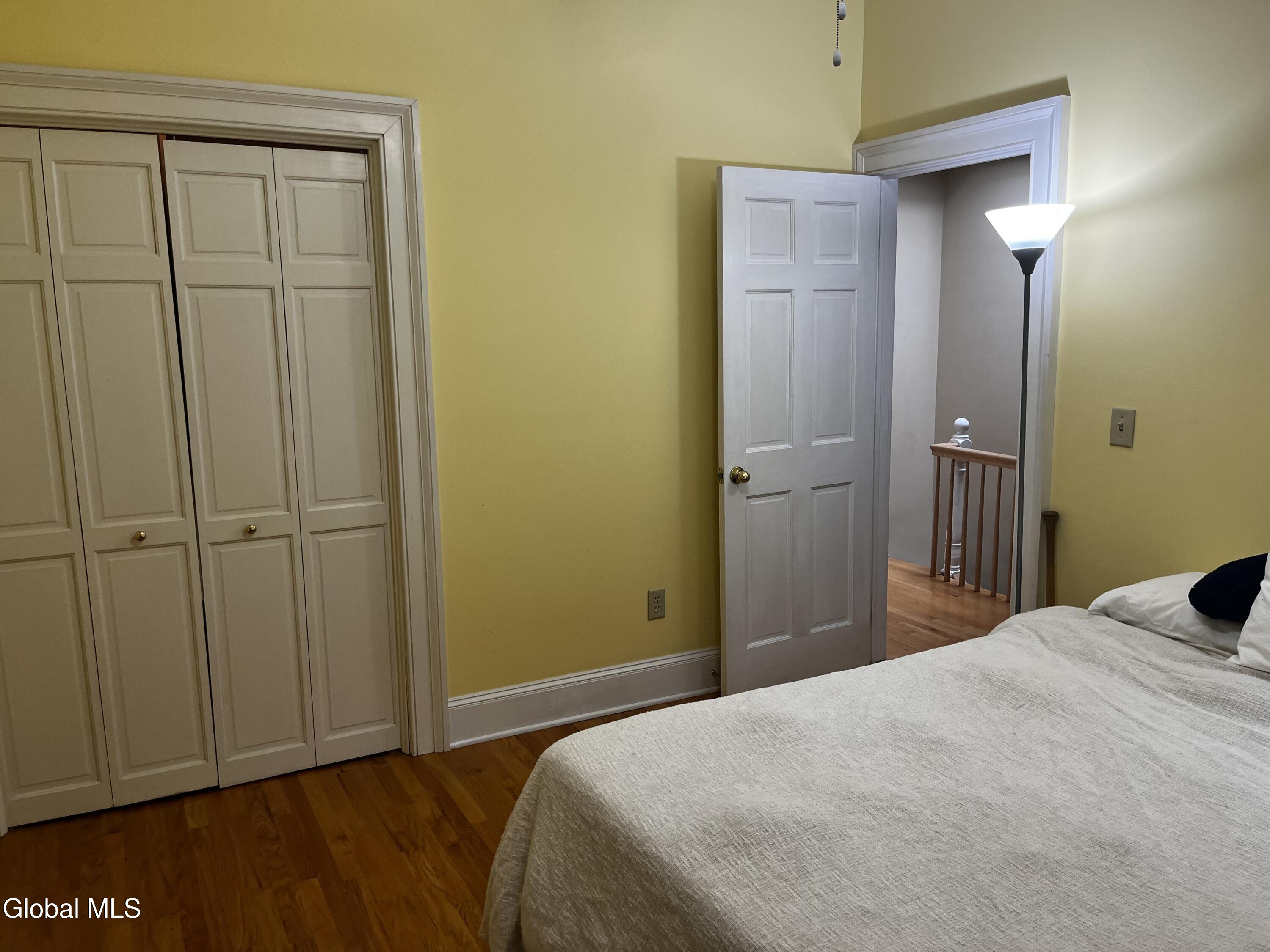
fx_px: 954
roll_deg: +0.4
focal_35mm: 26
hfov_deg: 67.3
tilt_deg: -8.7
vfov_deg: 53.1
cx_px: 635
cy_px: 476
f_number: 1.6
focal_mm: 5.1
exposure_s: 1/120
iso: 100
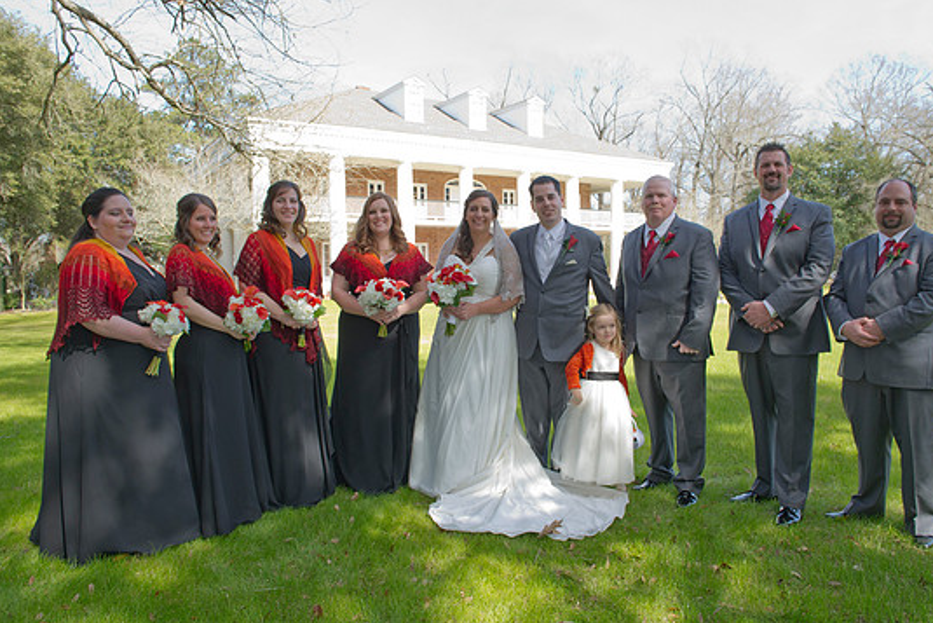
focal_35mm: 26
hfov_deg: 69.3
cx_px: 502
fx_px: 674
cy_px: 307
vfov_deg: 49.6
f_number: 6.3
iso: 200
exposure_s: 1/100
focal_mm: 24
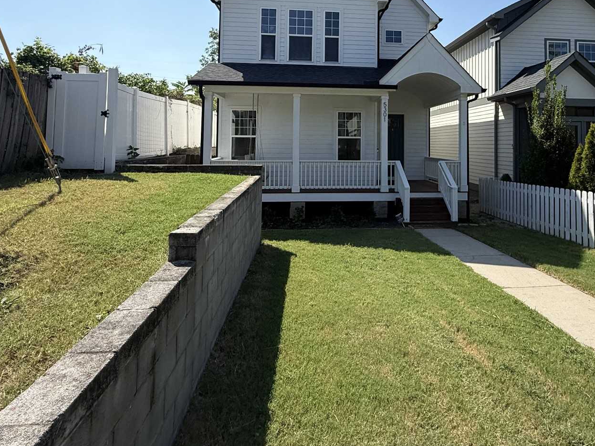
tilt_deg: +2.4
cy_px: 130
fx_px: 395
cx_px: 355
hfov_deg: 73.2
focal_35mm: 23
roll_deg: -0.8
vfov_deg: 56.9
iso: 64
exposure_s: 1/1961
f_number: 2.2
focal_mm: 2.22
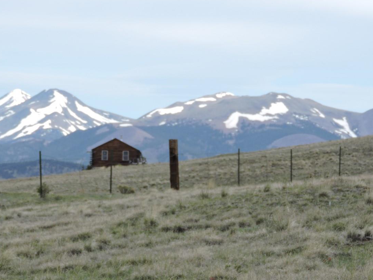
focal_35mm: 272
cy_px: 196
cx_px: 156
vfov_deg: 5.5
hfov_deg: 7.3
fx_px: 2931
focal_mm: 33
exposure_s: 1/250
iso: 100
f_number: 4.6
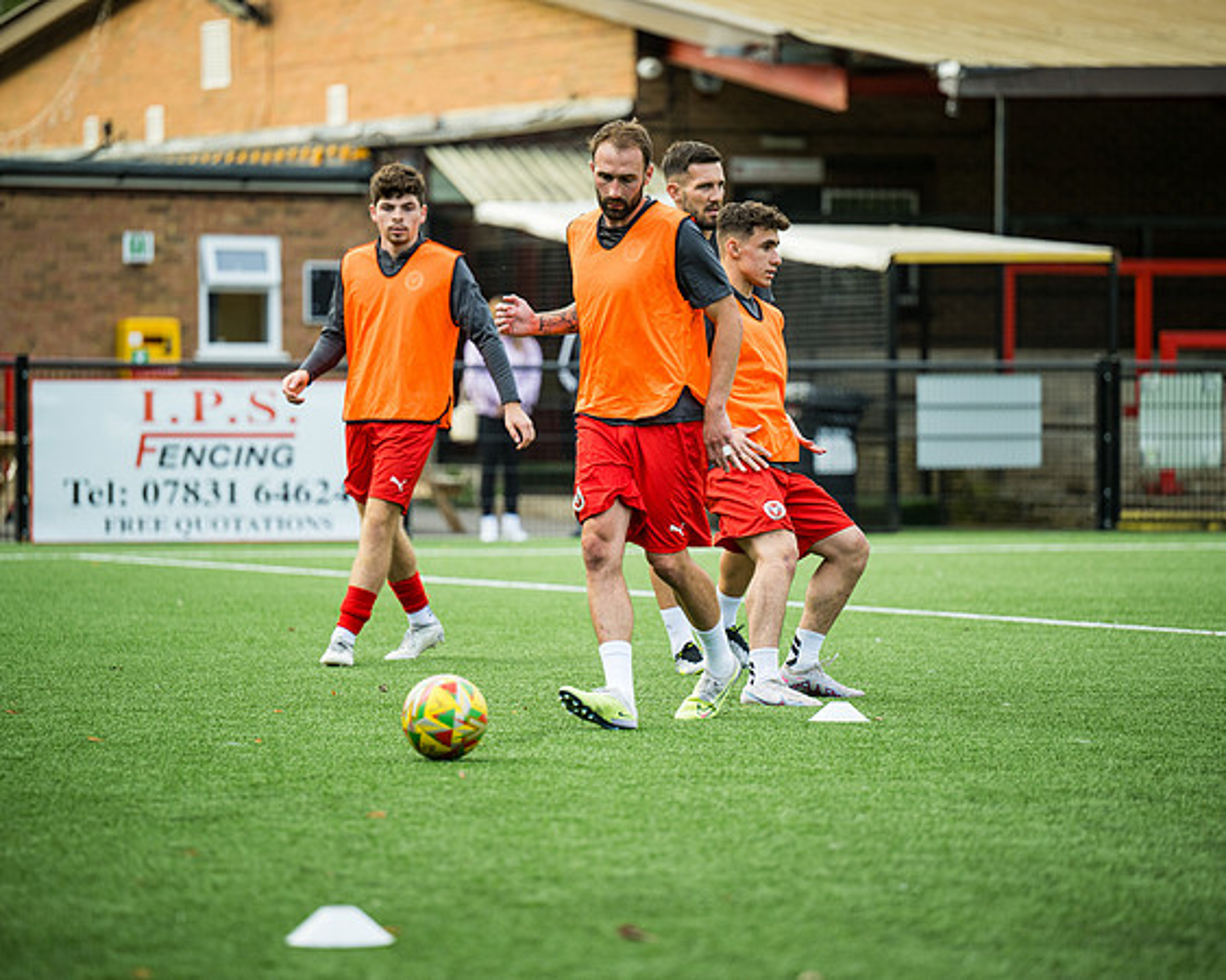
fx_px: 6740
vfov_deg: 8.3
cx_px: 613
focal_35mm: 186
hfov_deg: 10.4
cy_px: 490
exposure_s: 1/800
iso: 400
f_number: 2.8
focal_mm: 165
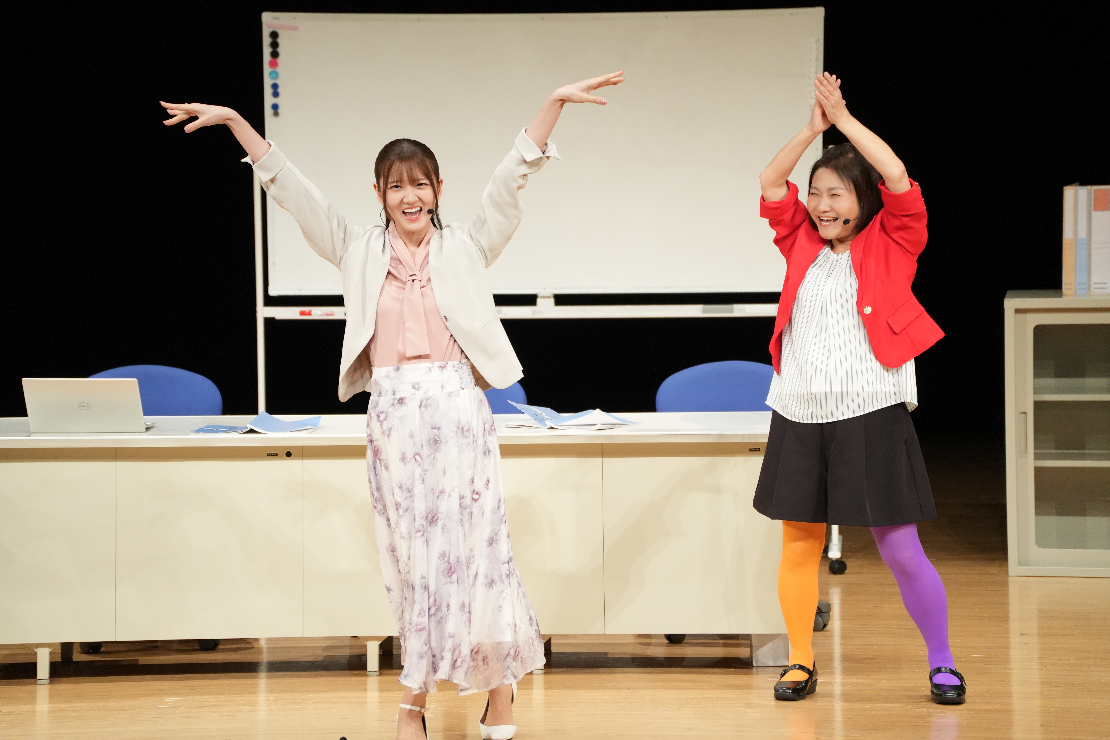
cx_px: 555
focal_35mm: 244
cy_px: 370
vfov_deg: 5.6
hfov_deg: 8.4
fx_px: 7523
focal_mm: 244
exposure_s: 1/320
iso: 4000
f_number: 6.3
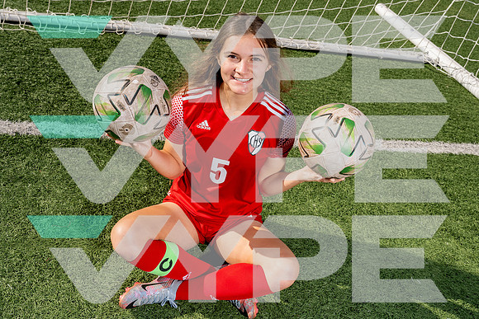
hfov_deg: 51.9
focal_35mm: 37
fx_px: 492
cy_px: 158
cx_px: 239
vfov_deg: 36.0
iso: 100
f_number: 8
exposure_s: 1/250
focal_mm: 32
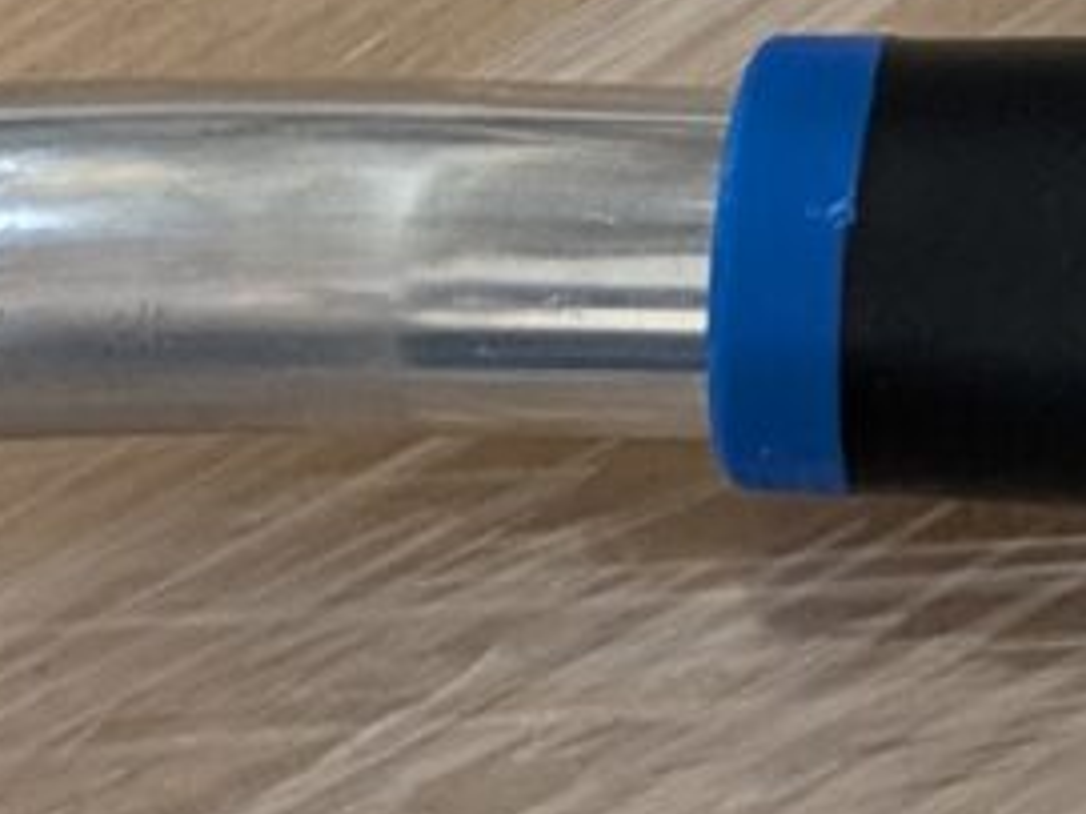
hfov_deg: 7.9
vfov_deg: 5.8
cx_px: 2348
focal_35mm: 236
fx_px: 7401
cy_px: -1728
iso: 83
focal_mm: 5.43
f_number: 1.89
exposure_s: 1/120
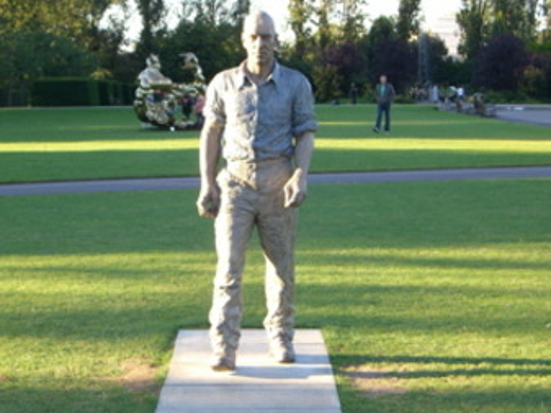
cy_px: 198
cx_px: 268
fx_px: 1640
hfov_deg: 19.1
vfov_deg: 14.4
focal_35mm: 103
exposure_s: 1/80
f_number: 4.1
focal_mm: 12.8
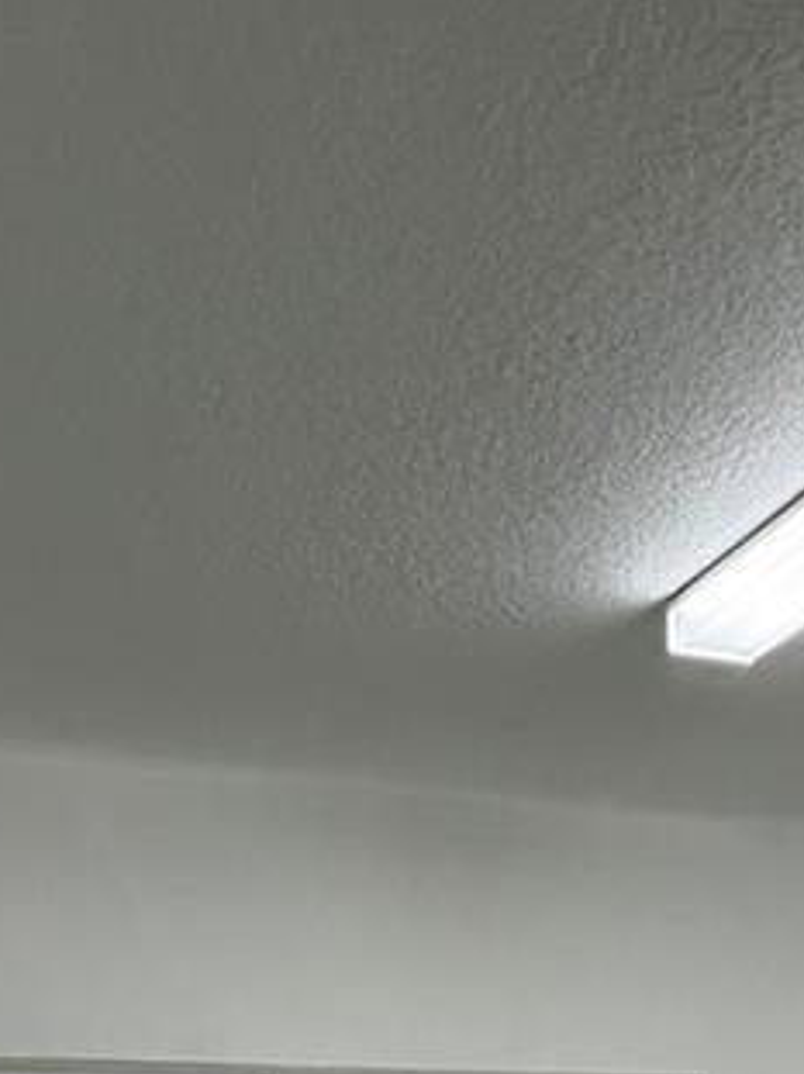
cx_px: 507
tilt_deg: -17.8
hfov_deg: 26.9
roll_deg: +1.8
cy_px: 1872
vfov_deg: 22.7
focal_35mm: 54
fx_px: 1673
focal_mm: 2.22
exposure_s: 1/120
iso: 160
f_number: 2.2
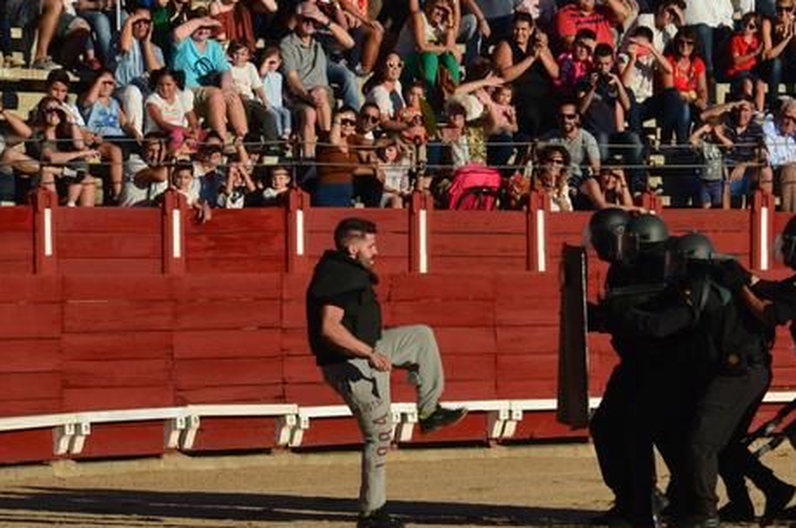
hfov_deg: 7.5
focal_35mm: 275
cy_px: 252
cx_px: 636
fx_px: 6069
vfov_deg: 5.0
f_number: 10
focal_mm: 105
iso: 250
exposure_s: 1/250
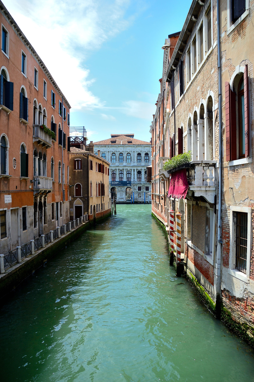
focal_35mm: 27
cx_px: 127
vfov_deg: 67.4
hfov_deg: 47.9
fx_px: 286
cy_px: 191
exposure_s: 1/640
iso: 100
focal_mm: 18
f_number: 3.5
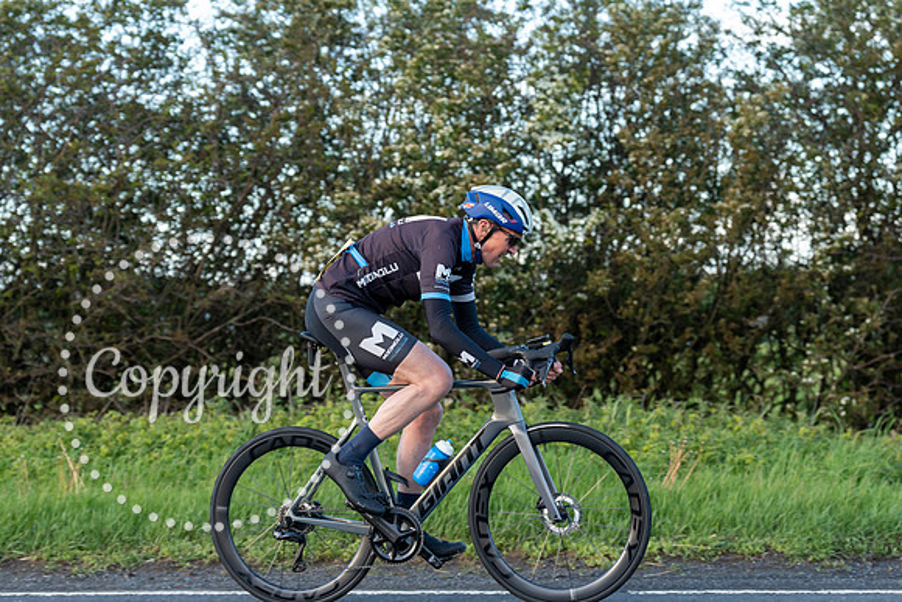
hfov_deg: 20.4
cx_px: 451
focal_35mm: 100
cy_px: 301
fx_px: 2505
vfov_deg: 13.7
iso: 1250
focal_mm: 95
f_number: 3.5
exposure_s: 1/1000
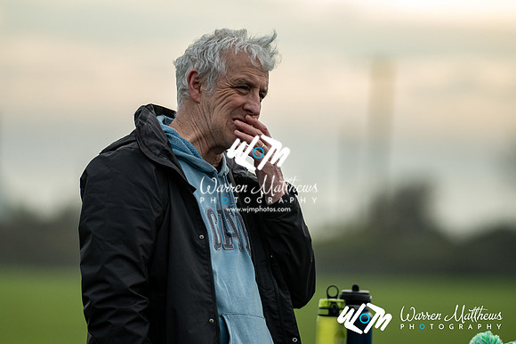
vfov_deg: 4.2
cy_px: 172
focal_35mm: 330
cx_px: 258
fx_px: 4727
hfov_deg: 6.2
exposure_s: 1/1600
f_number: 2.8
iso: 400
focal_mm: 220
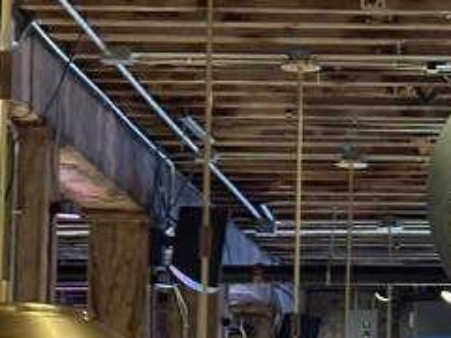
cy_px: 145
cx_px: 539
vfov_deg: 6.7
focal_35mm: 222
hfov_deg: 8.8
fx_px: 2892
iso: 400
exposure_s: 1/20
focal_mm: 5.96
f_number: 1.6
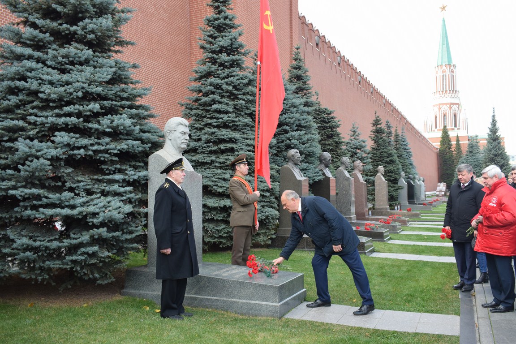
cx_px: 258
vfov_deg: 40.0
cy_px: 172
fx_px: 473
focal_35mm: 33
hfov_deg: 57.2
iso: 400
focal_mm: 22
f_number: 7.1
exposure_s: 1/200
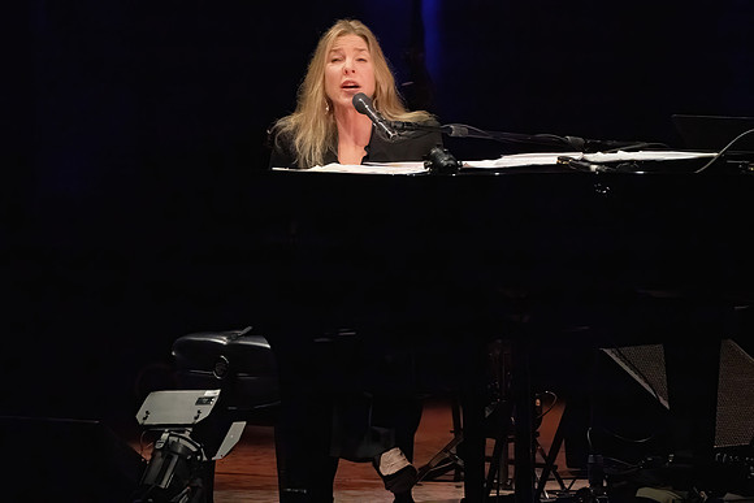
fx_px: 8501
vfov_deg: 3.4
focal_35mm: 406
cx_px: 356
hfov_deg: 5.1
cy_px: 218
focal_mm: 358
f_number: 8
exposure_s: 1/320
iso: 25600
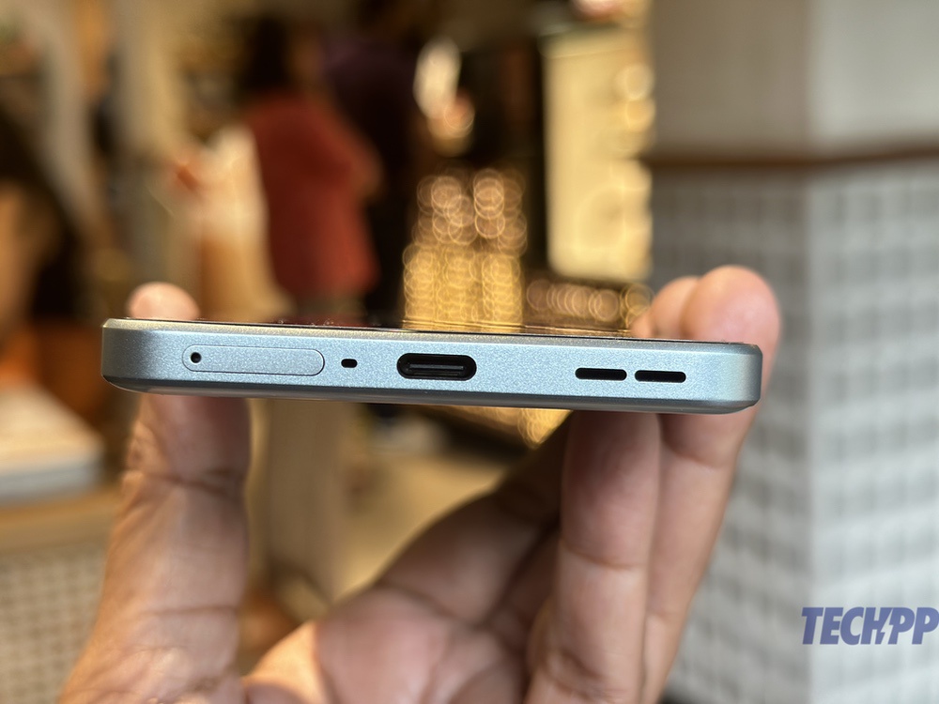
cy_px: 352
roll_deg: +2.3
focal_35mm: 48
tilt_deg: -10.1
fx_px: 1302
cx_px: 470
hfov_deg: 39.7
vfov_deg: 30.3
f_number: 1.78
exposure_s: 1/100
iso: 100
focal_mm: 6.86
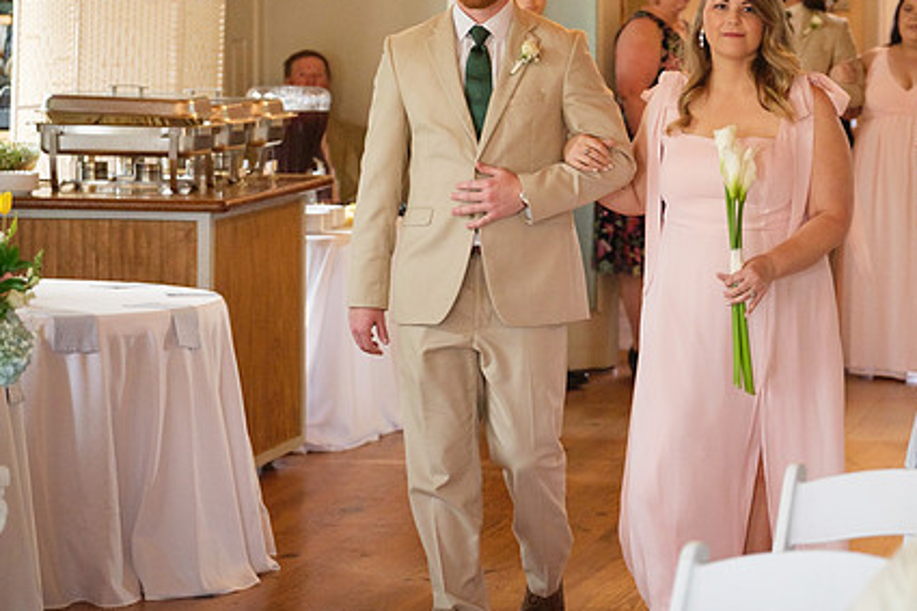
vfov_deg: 9.0
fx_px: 3896
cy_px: 230
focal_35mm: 153
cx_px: 624
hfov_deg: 13.4
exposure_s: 1/125
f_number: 2.8
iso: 800
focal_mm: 74.4
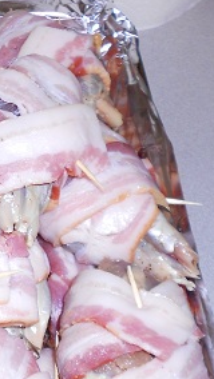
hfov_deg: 15.9
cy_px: 312
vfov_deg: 28.6
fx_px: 725
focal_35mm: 72
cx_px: -63
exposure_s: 1/25
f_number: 3.4
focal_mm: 5.1
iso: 80
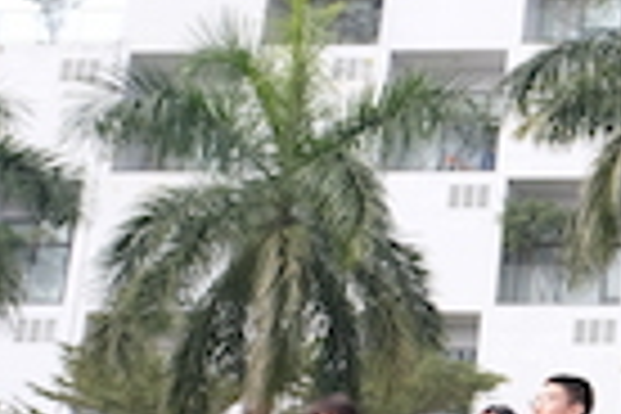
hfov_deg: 16.9
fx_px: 1794
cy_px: 194
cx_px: 1048
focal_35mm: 104
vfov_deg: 13.2
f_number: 5.6
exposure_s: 1/800
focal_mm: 16
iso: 500
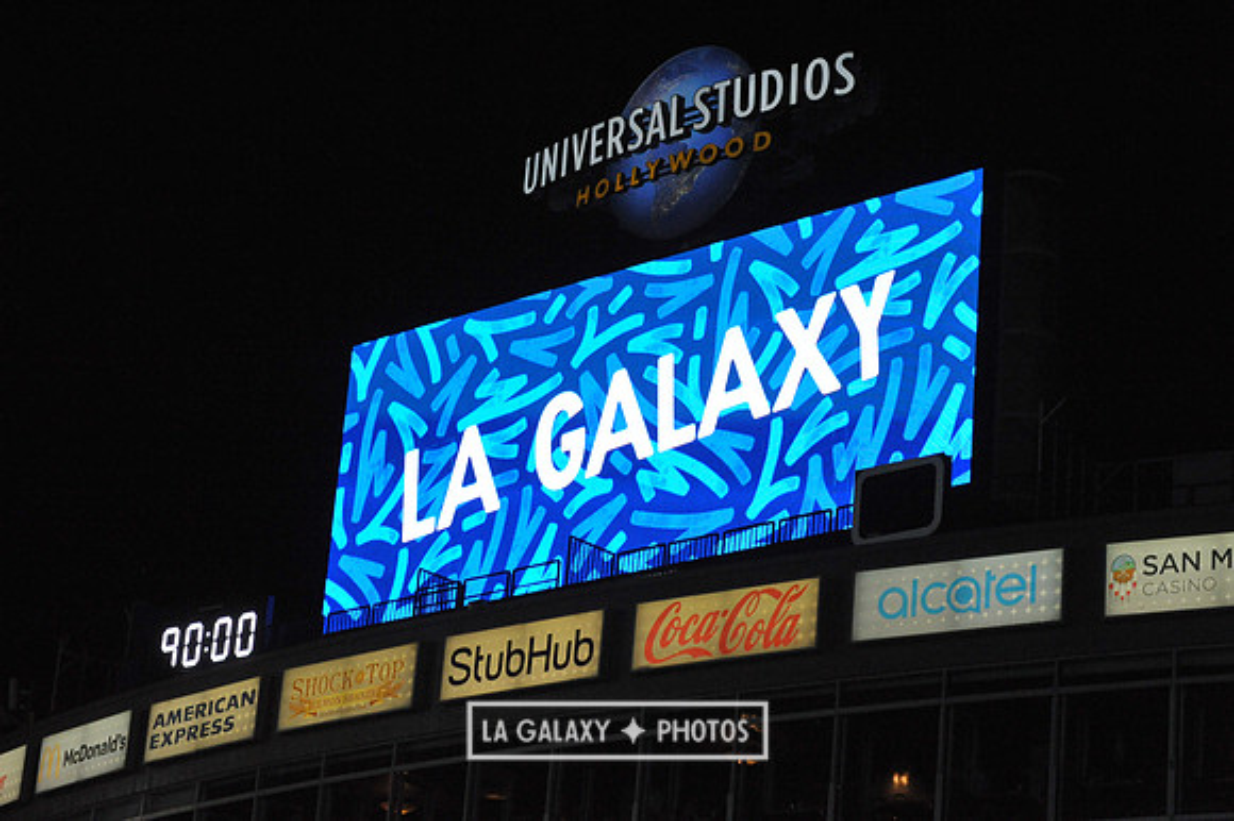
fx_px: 3357
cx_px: 617
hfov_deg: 20.8
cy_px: 410
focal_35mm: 98
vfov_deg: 13.9
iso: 5000
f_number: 13
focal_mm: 98
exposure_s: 1/640
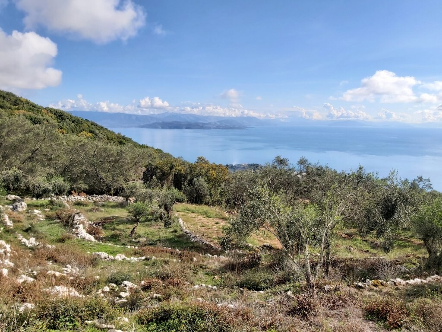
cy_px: 166
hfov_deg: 67.3
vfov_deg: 53.1
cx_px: 221
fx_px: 332
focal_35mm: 26
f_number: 1.7
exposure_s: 1/2018
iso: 64
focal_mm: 3.92
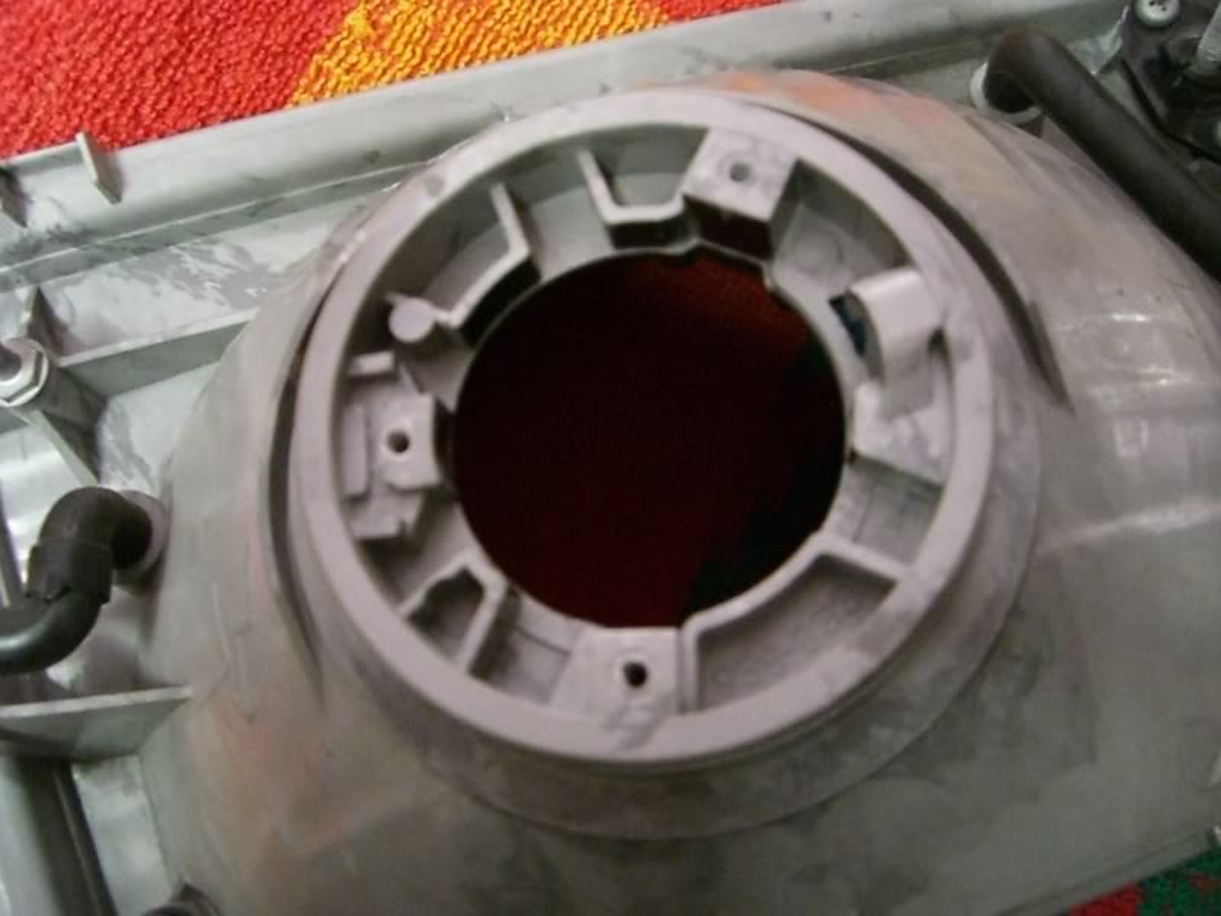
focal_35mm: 38
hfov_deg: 49.0
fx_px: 1340
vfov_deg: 37.7
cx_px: 610
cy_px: 458
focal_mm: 6.2
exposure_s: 1/15
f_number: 2.7
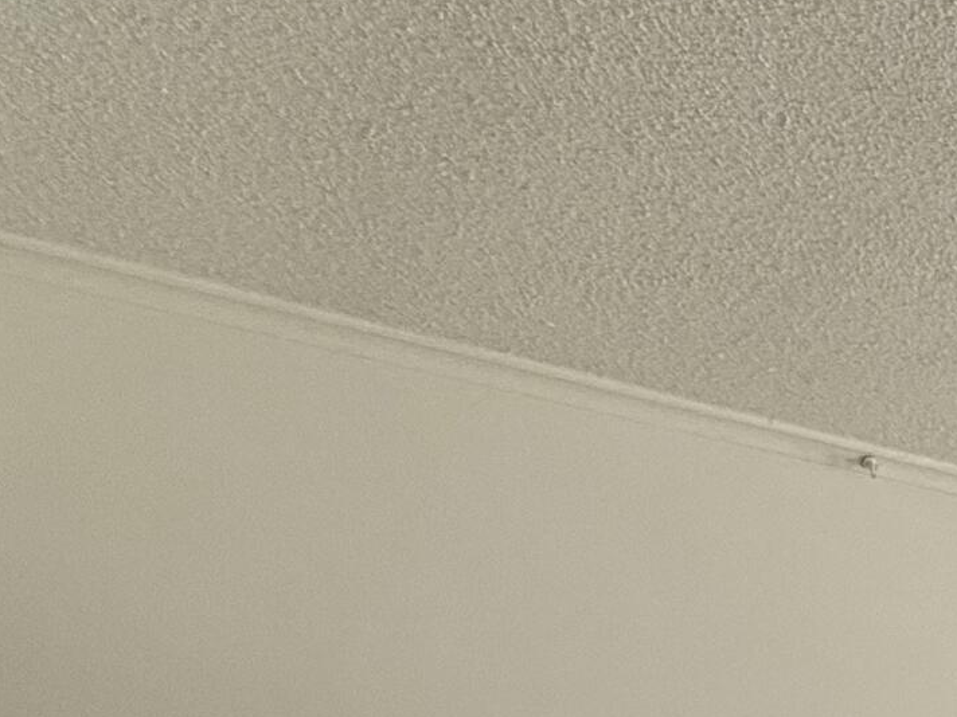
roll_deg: +1.5
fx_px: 1631
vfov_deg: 20.6
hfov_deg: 23.2
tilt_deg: -3.4
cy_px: 1127
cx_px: 1581
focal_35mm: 59
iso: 100
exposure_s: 1/120
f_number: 2.2
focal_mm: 2.22
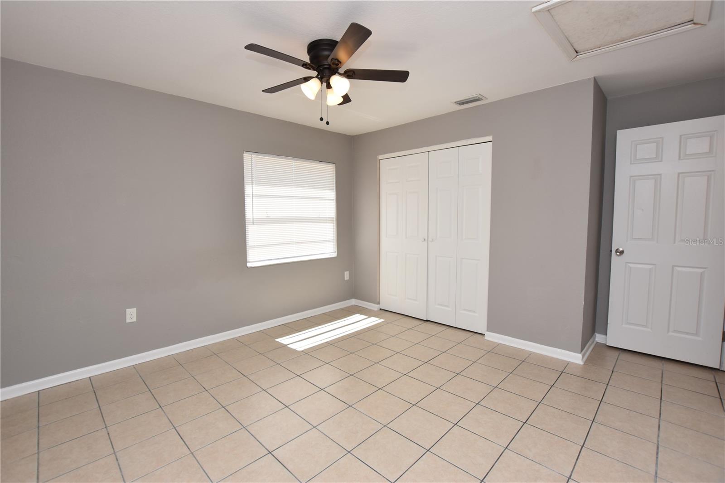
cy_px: 242
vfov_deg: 77.3
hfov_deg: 100.4
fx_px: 302
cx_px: 362
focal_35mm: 15
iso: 180
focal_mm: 10
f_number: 5.6
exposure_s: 1/125
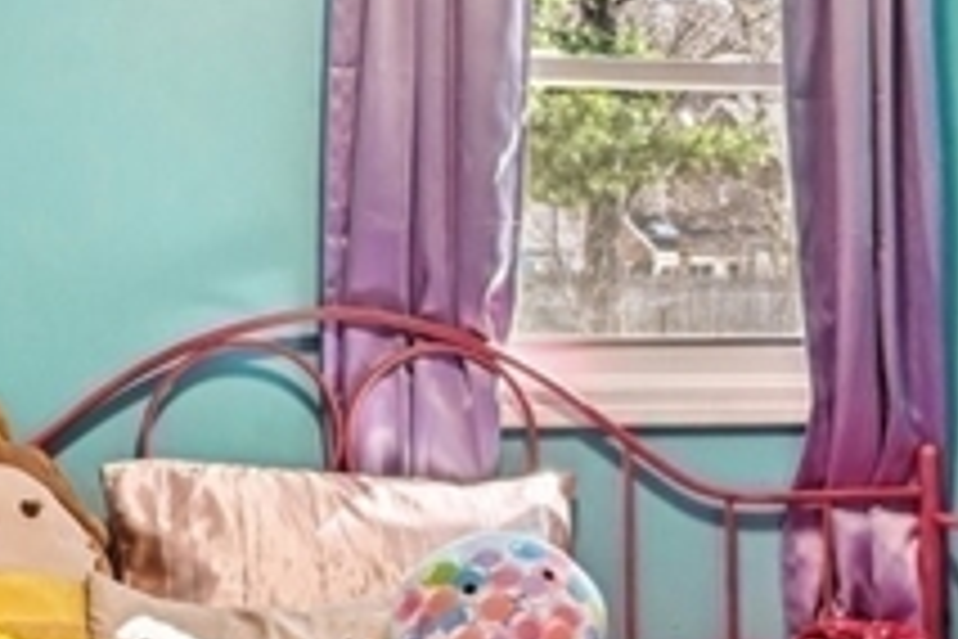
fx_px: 2049
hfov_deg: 26.2
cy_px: 331
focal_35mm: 77
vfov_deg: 17.7
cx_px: 594
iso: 400
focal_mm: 16
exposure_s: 1/15
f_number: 8
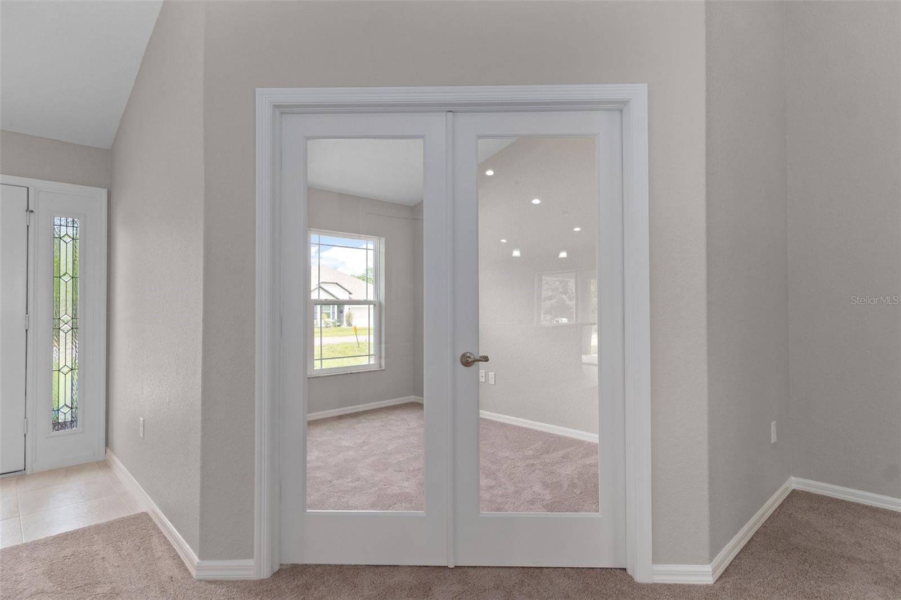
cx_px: 450
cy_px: 300
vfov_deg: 67.4
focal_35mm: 18
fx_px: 450
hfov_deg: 90.0
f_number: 8
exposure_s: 1/5
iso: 320
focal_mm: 12
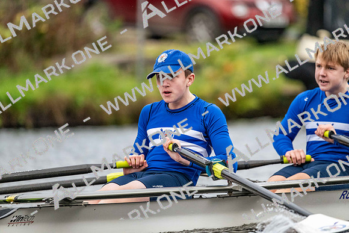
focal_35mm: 400
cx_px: 174
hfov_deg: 5.2
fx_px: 3879
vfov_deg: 3.4
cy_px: 116
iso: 5600
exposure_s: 1/2000
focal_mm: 400
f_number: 4.5
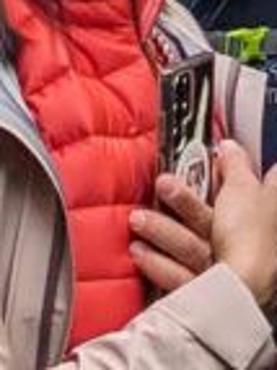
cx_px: 338
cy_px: -893
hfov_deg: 4.2
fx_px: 3751
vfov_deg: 5.2
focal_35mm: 351
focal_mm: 6.9
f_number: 1.68
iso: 19
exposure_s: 1/415
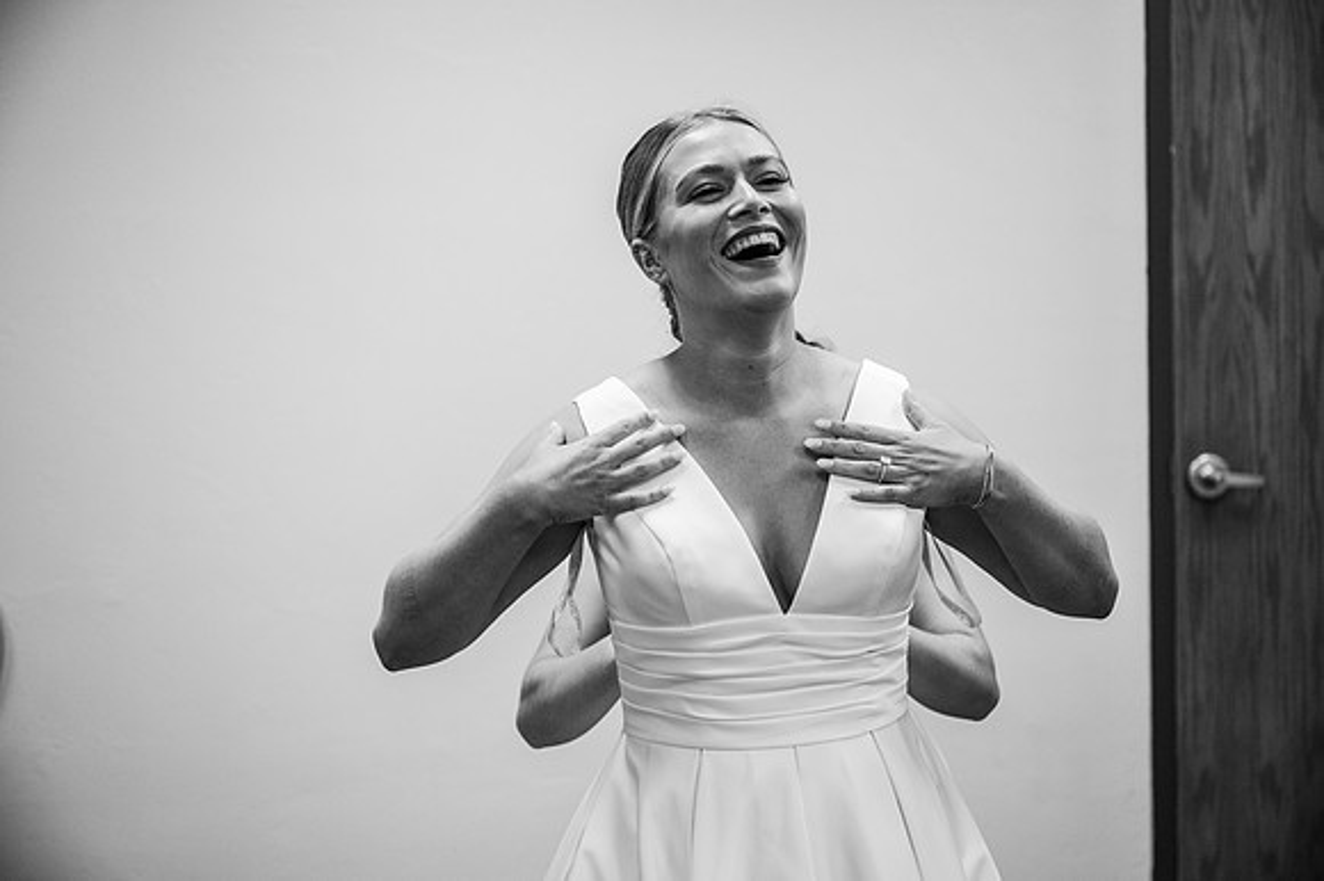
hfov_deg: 41.1
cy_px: 440
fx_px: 1764
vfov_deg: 28.0
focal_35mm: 48
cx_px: 662
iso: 2000
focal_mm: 48
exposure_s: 1/320
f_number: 3.2
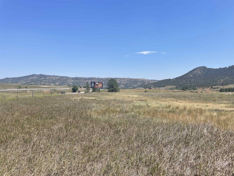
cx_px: 117
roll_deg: -0.4
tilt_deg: +1.5
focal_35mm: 26
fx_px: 176
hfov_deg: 67.3
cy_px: 88
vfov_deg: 53.1
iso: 32
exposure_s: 1/3610
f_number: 1.6
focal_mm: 4.2
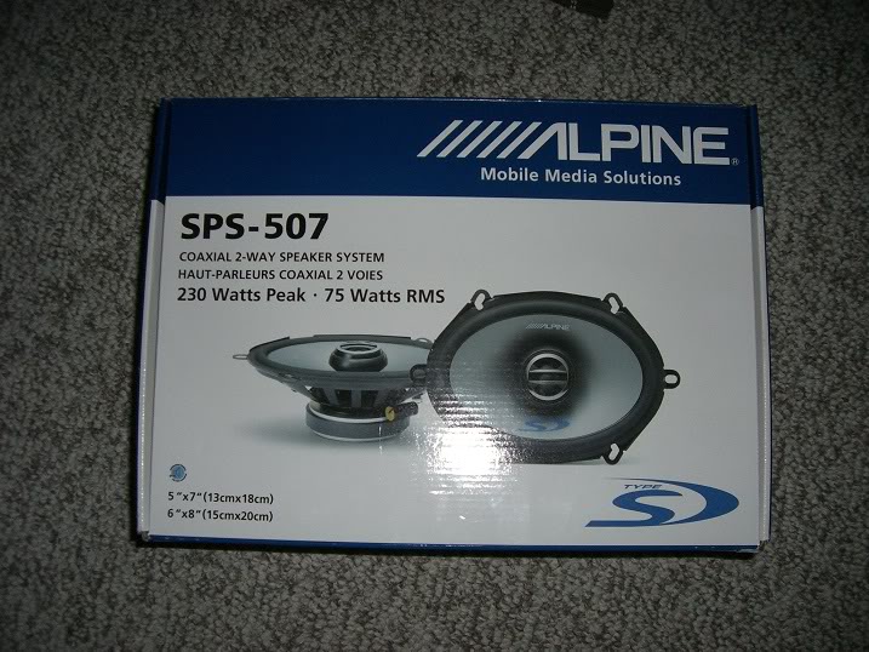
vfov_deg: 37.7
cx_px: 434
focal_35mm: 38
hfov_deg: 49.0
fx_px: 954
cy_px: 326
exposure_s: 1/60
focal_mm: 6.2
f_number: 2.7
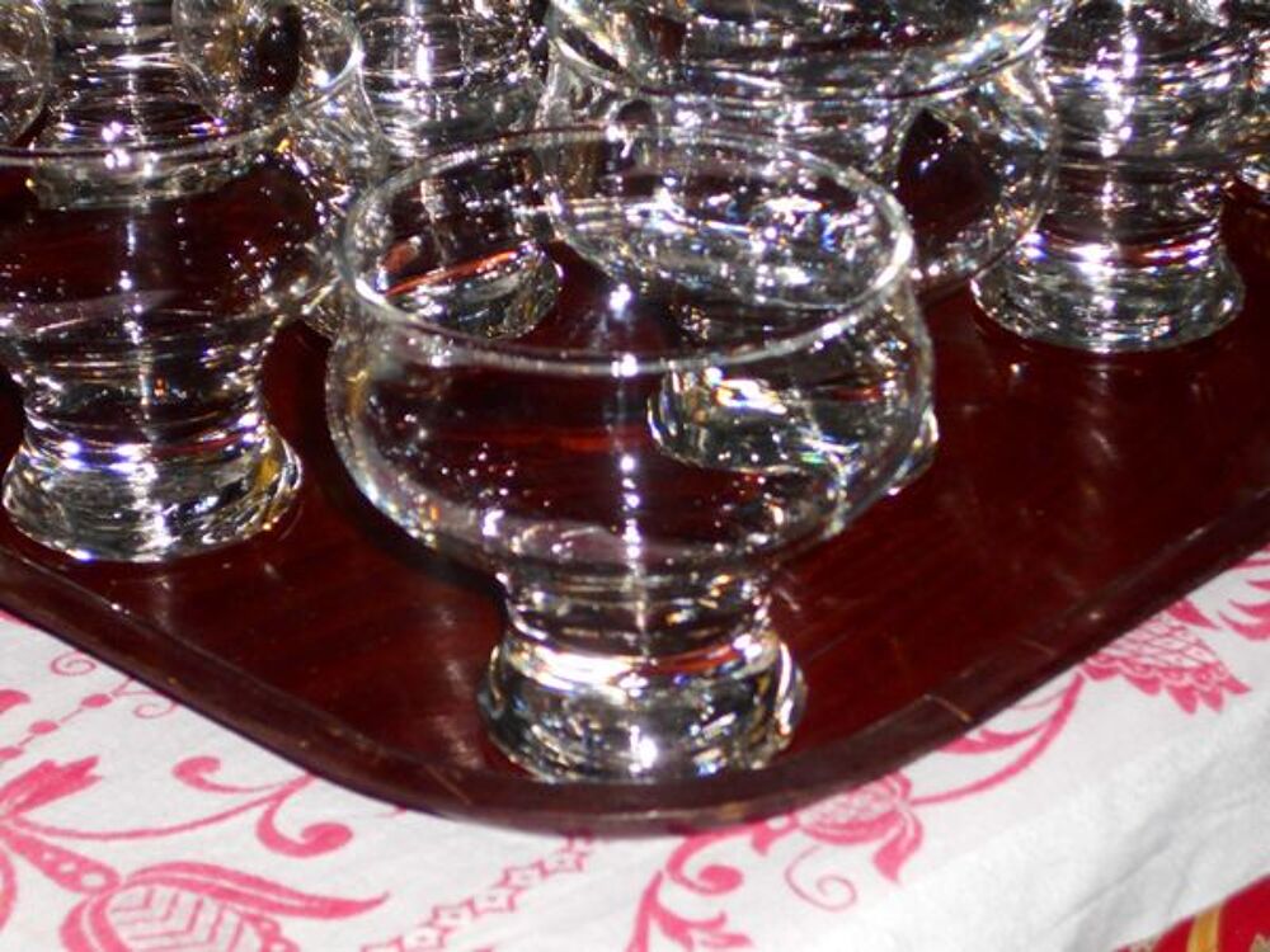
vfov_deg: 14.9
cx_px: 635
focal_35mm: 99
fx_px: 3632
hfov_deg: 19.8
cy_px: 476
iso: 200
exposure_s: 1/60
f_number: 5.5
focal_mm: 17.6
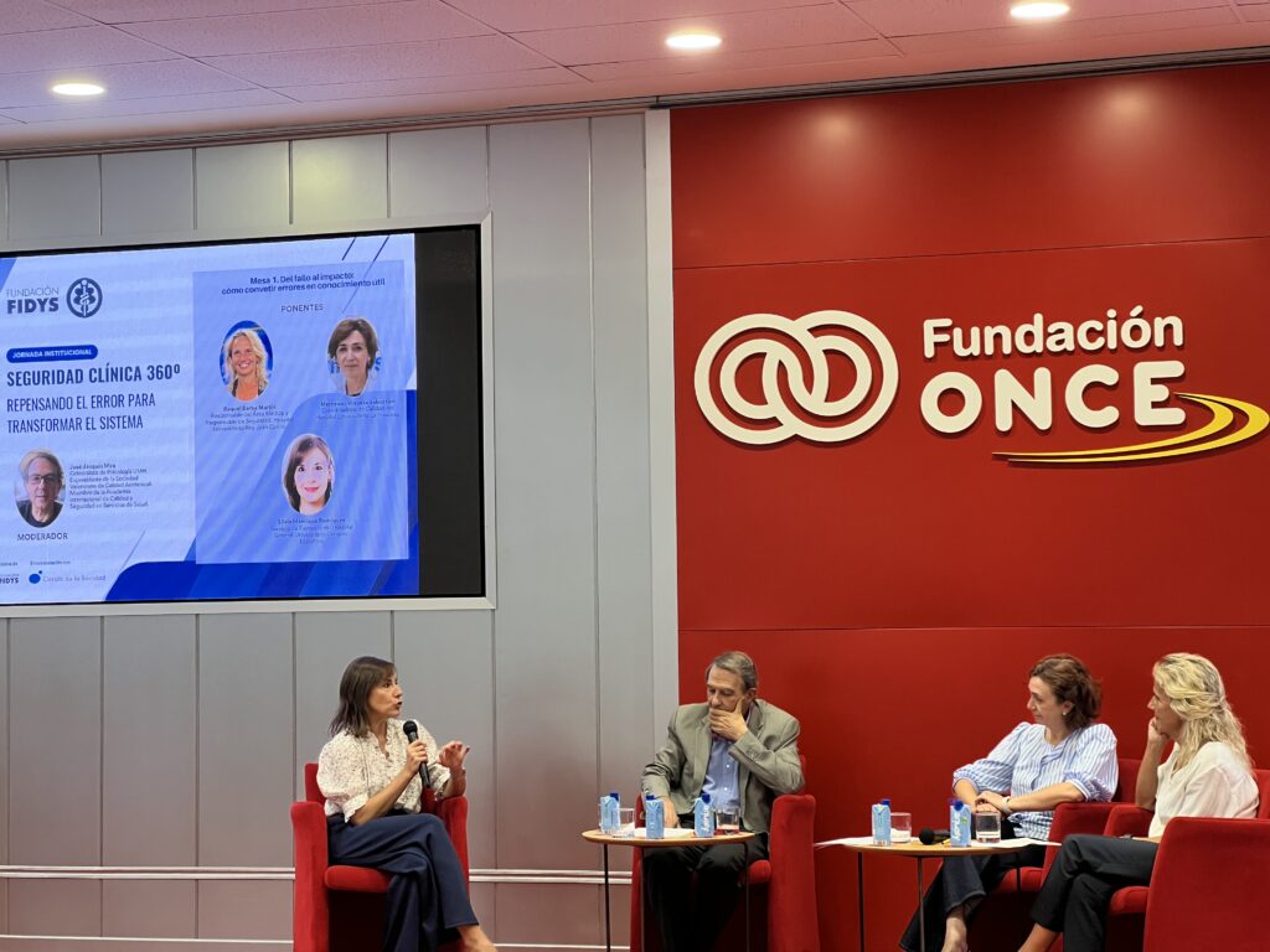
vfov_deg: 19.1
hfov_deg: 25.3
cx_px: 635
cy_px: 476
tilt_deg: +3.0
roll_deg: +0.7
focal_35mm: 77
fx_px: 2825
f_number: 2.8
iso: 160
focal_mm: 9
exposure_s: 1/50
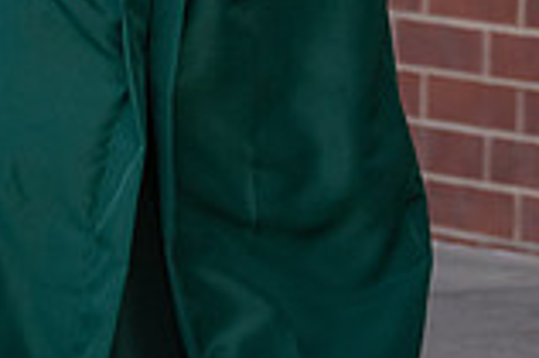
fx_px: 6850
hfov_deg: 4.5
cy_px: -620
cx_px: 380
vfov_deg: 3.0
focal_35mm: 458
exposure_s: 1/1000
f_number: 2.8
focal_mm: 70
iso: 400
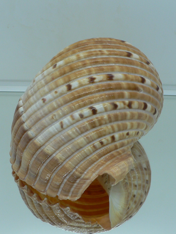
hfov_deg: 30.9
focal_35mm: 47
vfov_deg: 40.4
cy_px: 117
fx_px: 319
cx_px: 93
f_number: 2.8
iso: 80
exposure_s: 1/60
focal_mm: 4.6
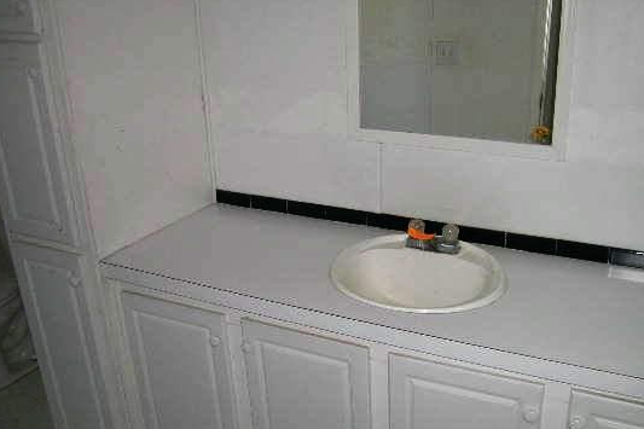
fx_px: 626
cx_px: 376
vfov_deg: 37.8
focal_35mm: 35
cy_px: 230
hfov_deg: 54.2
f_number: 2.8
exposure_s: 1/60.1
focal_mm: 5.8
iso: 50
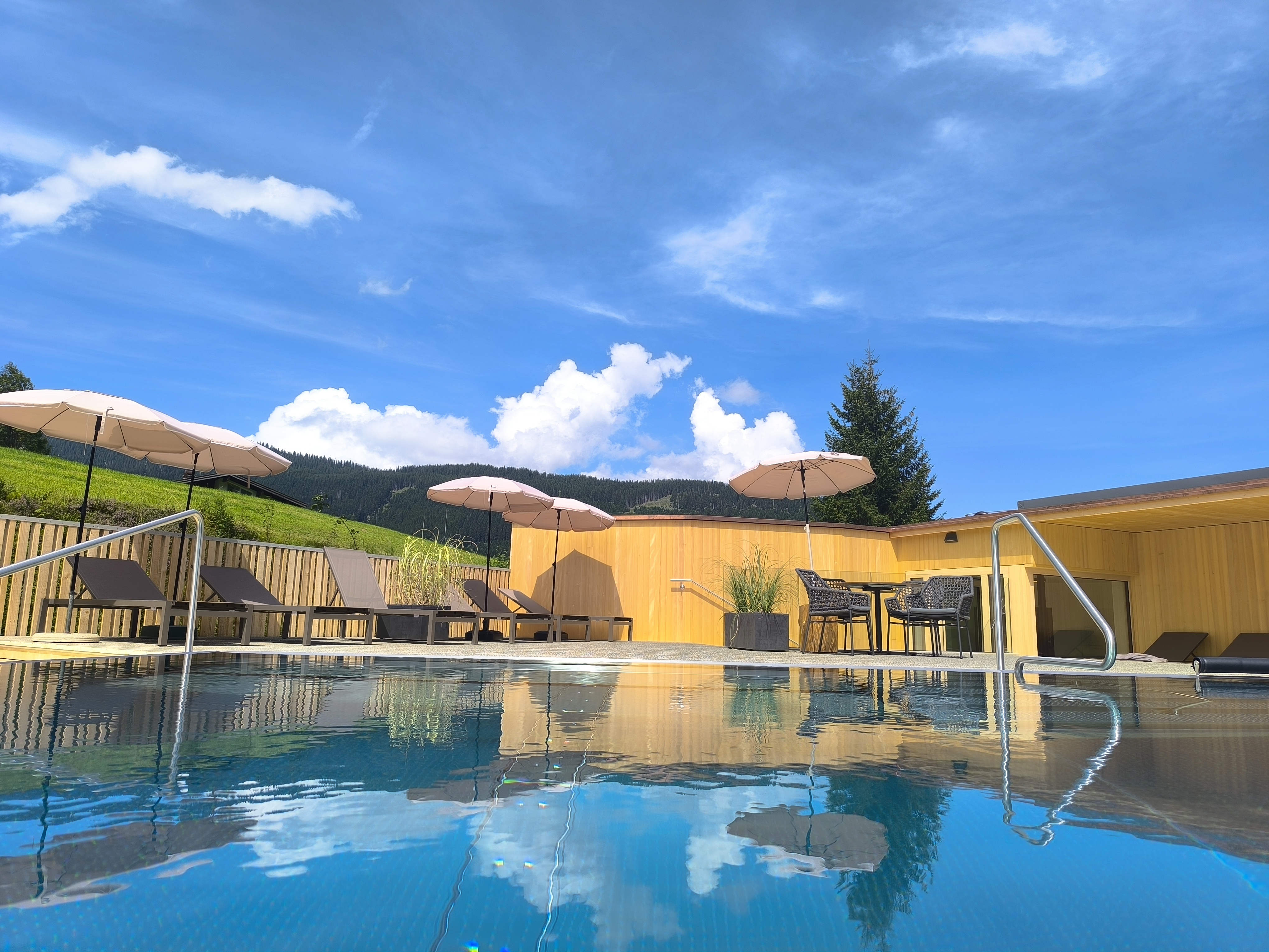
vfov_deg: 58.9
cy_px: 476
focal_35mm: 23
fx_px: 843
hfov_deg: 73.9
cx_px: 634
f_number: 1.65
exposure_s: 1/854
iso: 50
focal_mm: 6.14
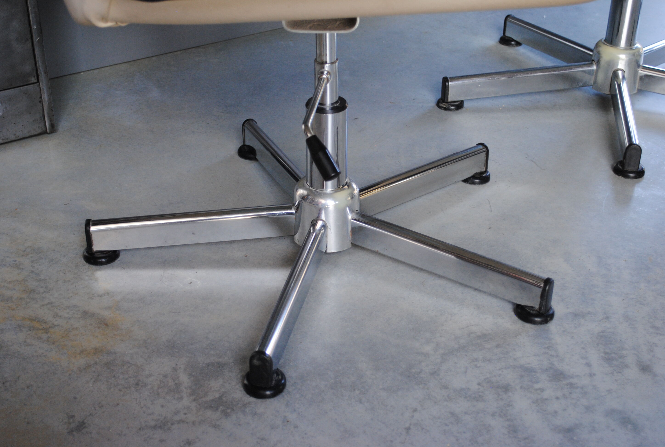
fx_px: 1000
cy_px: 224
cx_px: 332
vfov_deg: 25.2
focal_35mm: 54
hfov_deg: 36.8
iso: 450
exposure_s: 1/30
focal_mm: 36
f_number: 5
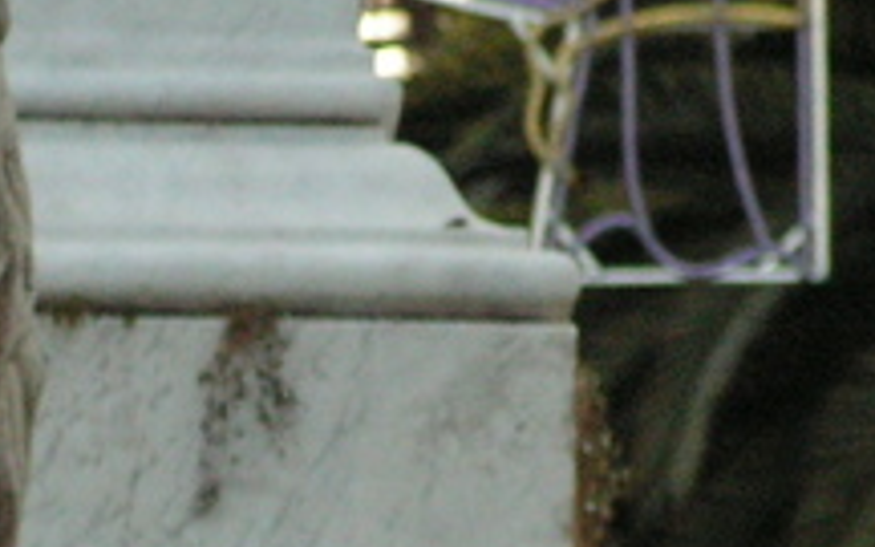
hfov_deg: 3.1
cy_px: 620
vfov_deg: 1.9
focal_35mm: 686
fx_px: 16359
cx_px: 24
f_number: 3.4
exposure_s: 1/200
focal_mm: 29.3
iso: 160
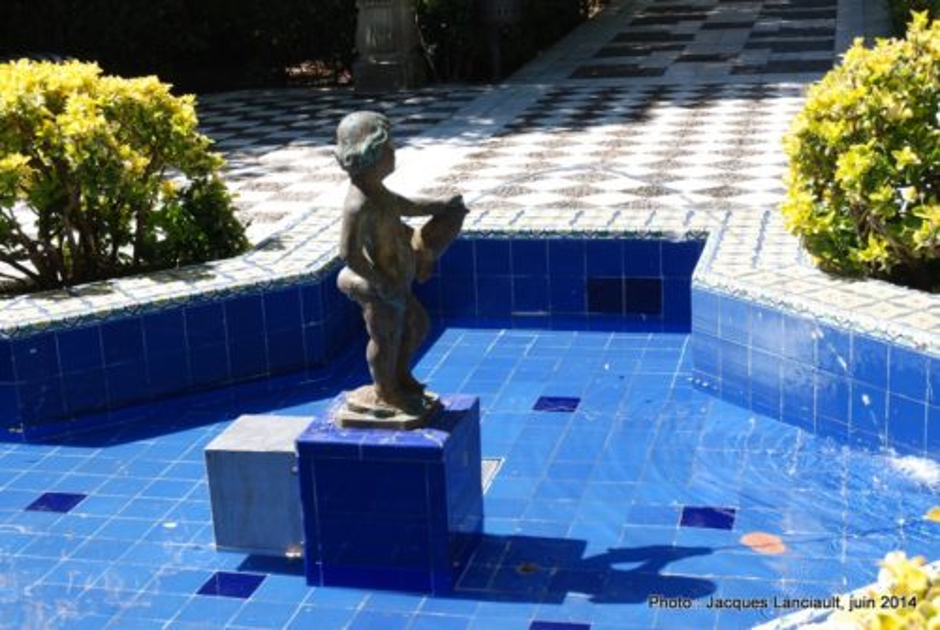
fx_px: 1334
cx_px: 470
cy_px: 315
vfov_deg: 26.6
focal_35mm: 51
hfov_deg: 38.8
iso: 100
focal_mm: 34
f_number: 6.3
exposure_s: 1/160
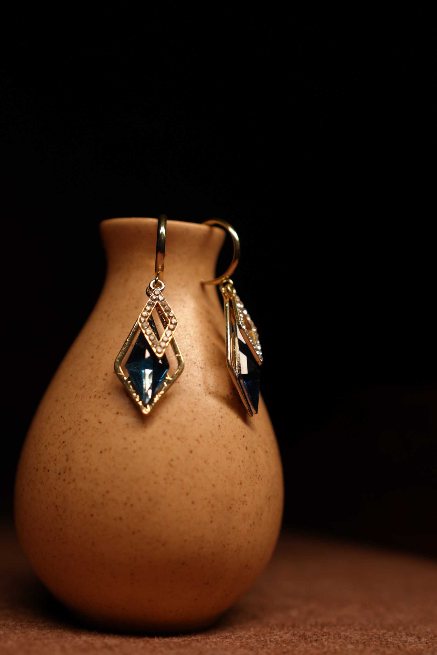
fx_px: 947
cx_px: 218
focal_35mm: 52
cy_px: 328
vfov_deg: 38.2
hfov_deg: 26.0
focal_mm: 35
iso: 100
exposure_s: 1/100
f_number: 2.5
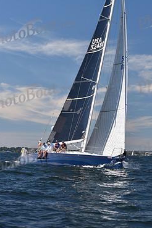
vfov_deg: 18.5
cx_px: 106
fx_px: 697
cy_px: 55
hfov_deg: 12.4
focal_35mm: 110
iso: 200
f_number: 4.5
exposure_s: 1/800
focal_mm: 70
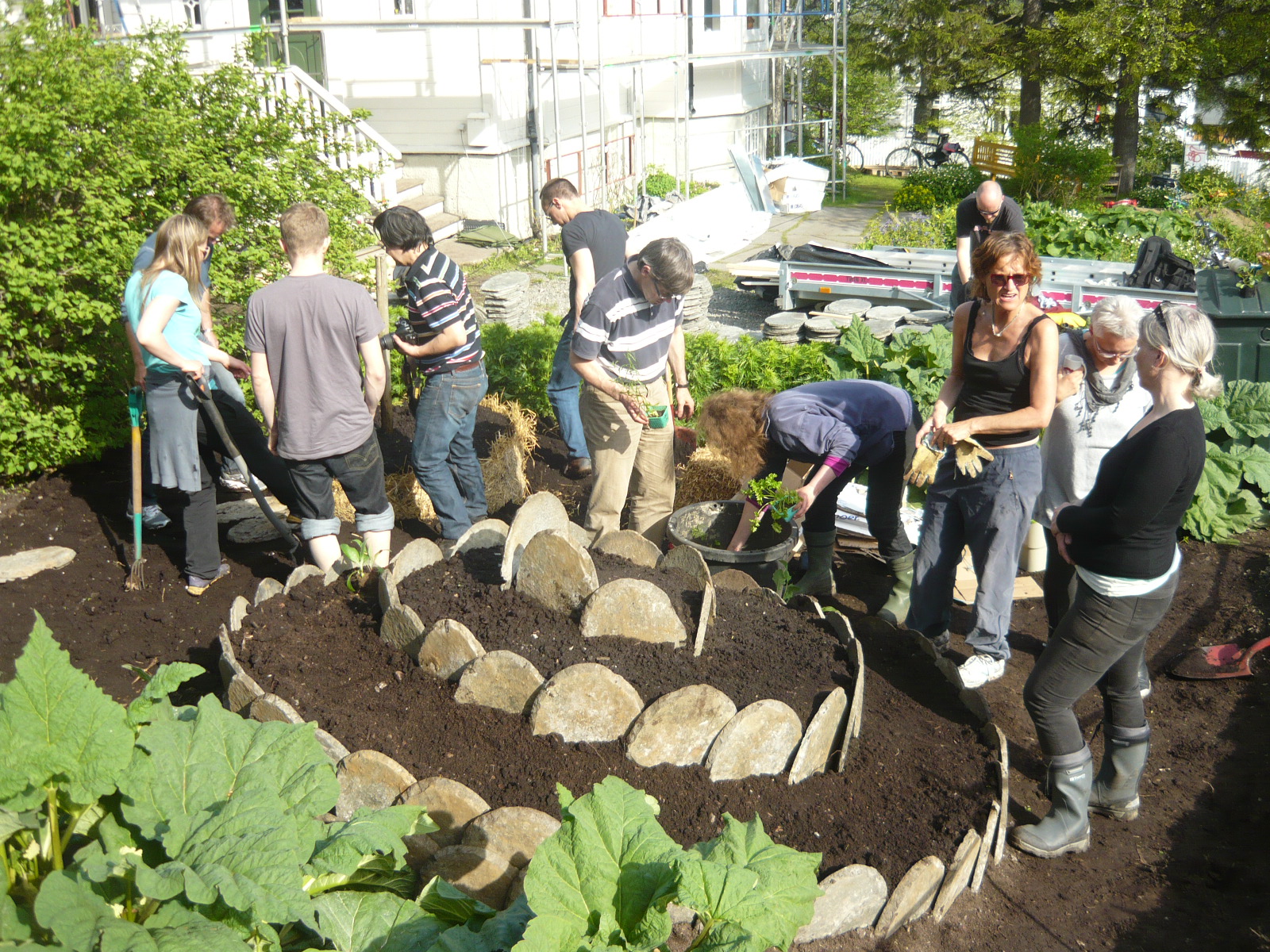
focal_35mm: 33
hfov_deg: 55.4
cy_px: 476
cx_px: 635
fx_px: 1211
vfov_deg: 42.9
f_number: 2.8
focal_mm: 5.5
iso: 100
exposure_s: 1/320
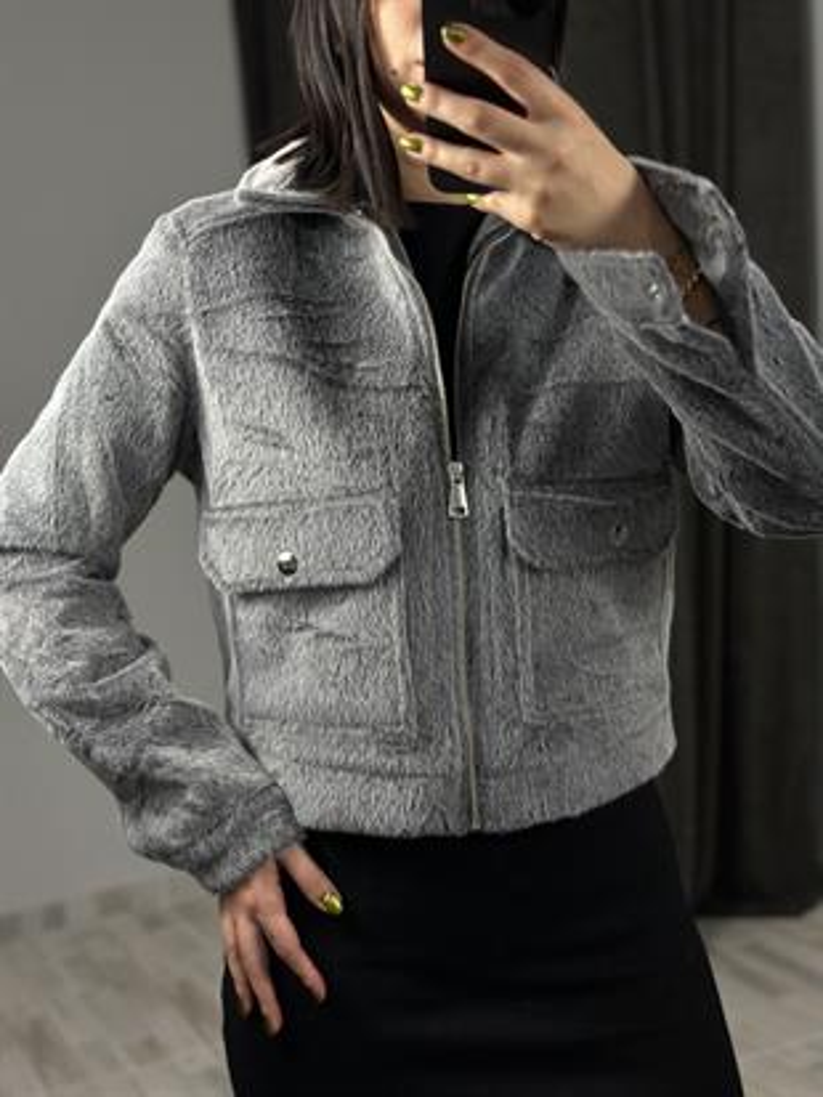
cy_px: 548
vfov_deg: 39.6
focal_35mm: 48
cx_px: 412
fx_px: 1521
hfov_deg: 30.3
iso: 125
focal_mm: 6.86
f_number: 1.78
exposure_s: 1/100
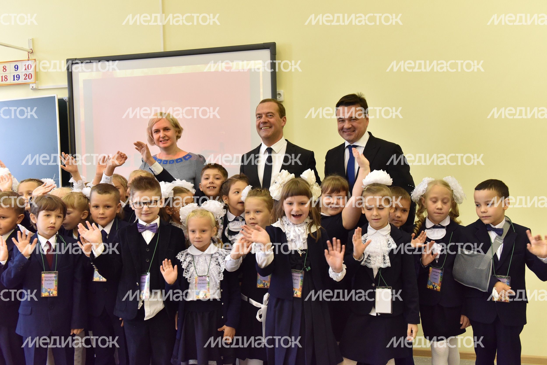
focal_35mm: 35
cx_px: 274
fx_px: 532
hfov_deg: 54.4
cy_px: 182
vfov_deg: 37.9
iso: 3200
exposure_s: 1/320
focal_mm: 35
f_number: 5.6
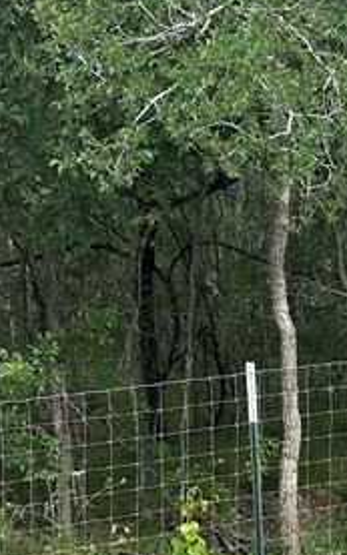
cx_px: 572
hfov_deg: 12.0
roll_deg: -1.6
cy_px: 553
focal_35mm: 102
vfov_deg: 19.8
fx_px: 1544
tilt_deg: -7.5
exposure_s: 1/1511
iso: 50
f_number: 1.5
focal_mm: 5.7
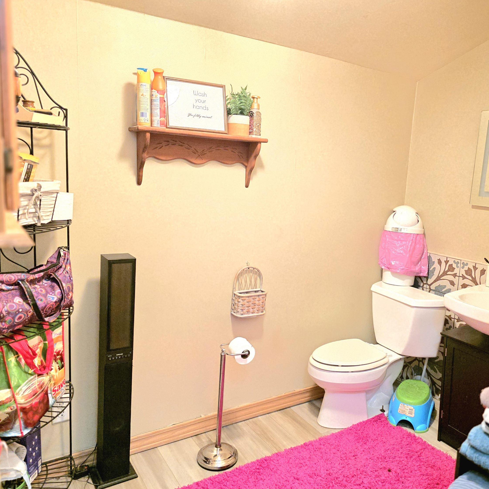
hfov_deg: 56.6
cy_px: 252
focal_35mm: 28
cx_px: 304
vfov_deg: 57.3
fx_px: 448
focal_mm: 6.3
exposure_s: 1/120
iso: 2500
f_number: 1.7
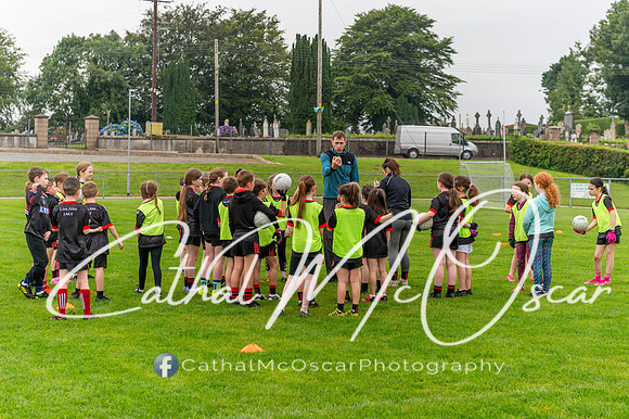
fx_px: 1332
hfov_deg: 26.6
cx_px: 336
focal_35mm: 76
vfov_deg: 17.9
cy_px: 195
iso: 140
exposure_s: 1/250
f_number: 2.8
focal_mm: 70
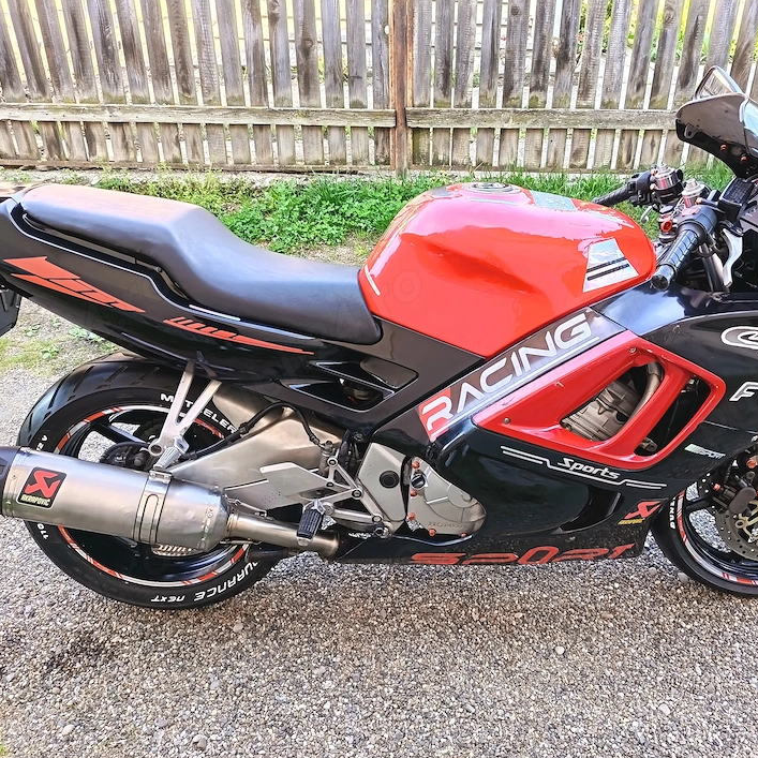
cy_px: 374
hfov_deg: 53.9
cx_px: 432
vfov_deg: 54.0
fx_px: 743
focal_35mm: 30
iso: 399
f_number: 1.75
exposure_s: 1/100
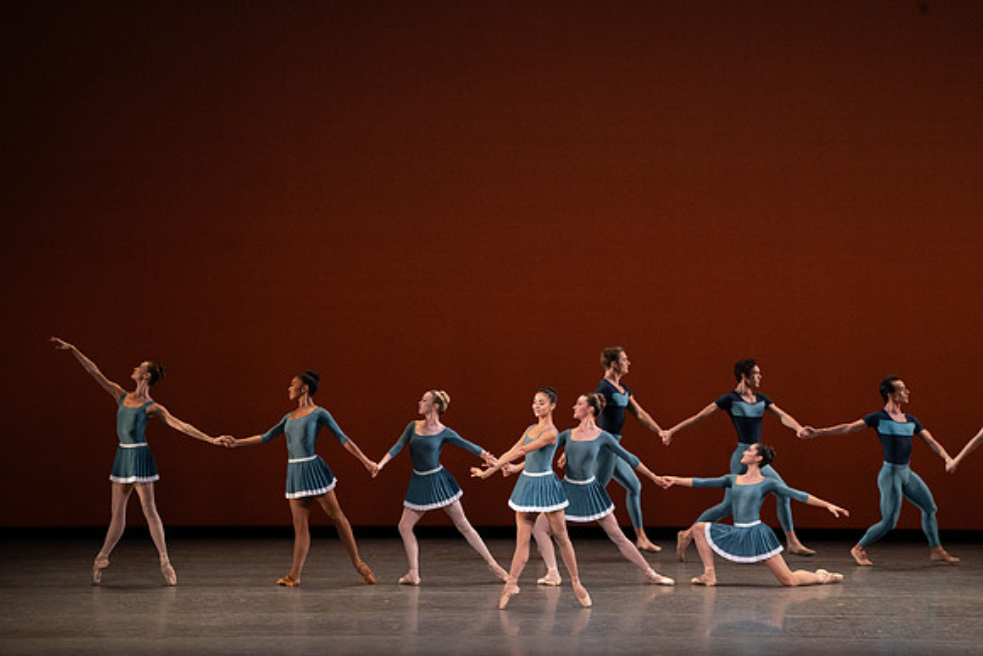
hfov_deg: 11.1
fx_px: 5052
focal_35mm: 185
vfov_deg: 7.4
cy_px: 328
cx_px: 492
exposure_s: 1/400
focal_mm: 185
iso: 5000
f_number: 9
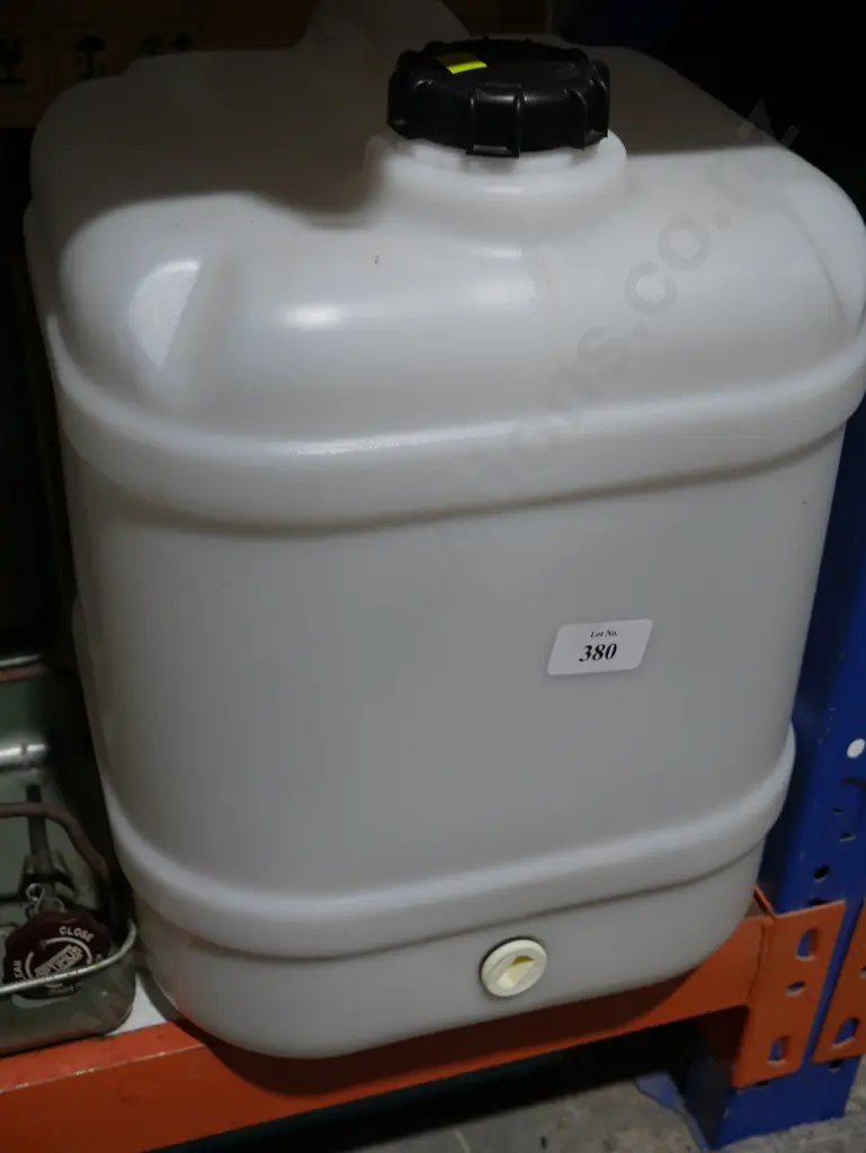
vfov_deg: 39.6
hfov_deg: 30.3
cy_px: 576
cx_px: 433
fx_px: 1600
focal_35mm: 48
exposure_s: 1/60
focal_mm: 24
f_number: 5.2
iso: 320
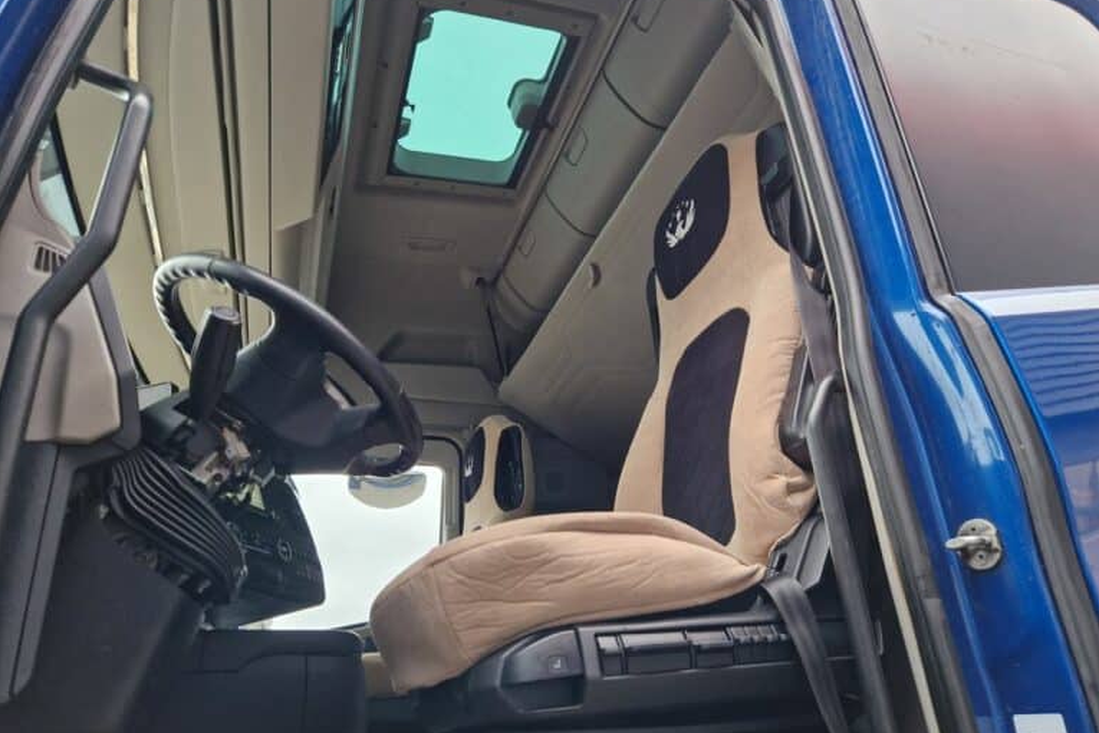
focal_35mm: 24
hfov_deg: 73.7
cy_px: 392
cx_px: 549
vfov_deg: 53.1
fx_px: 733
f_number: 1.8
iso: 160
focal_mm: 5.4
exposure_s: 1/100
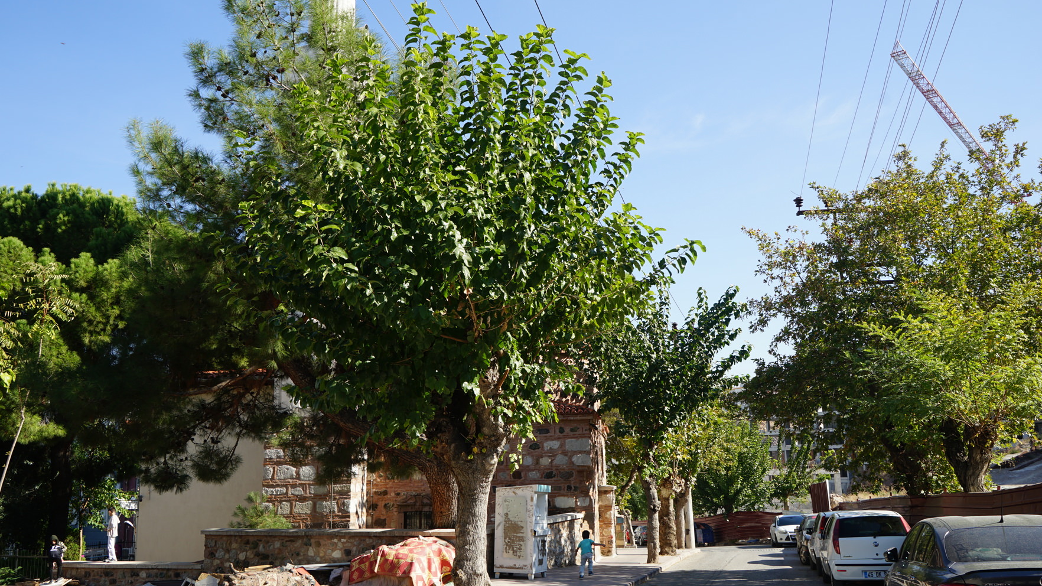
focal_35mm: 31
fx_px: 856
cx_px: 522
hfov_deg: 62.6
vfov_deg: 37.8
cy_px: 282
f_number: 7.1
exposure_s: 1/160
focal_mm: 29
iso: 100
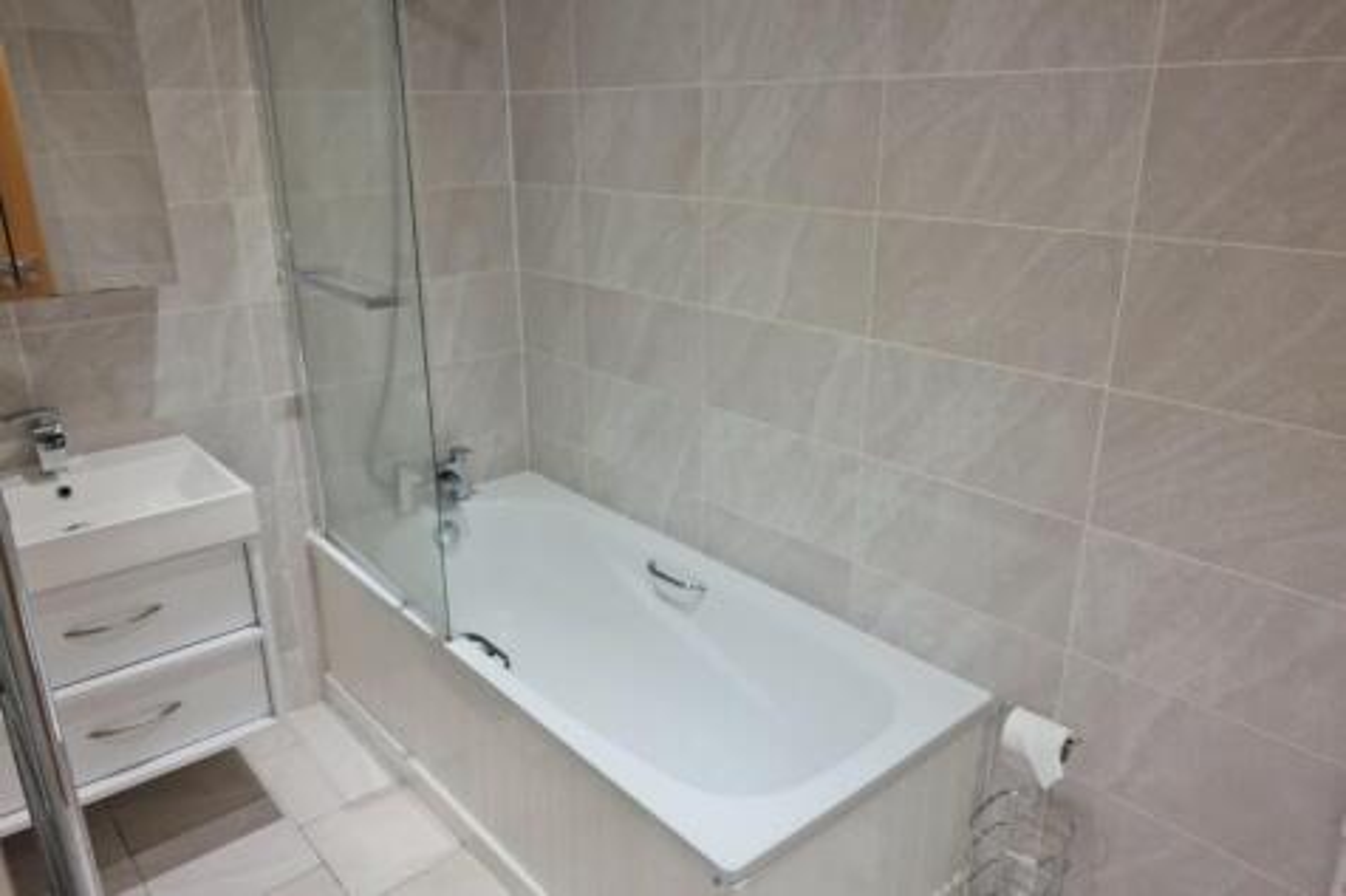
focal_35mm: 24
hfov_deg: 73.8
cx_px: 673
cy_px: 448
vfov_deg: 53.1
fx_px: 897
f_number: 2.4
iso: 200
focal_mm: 16
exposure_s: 1/60
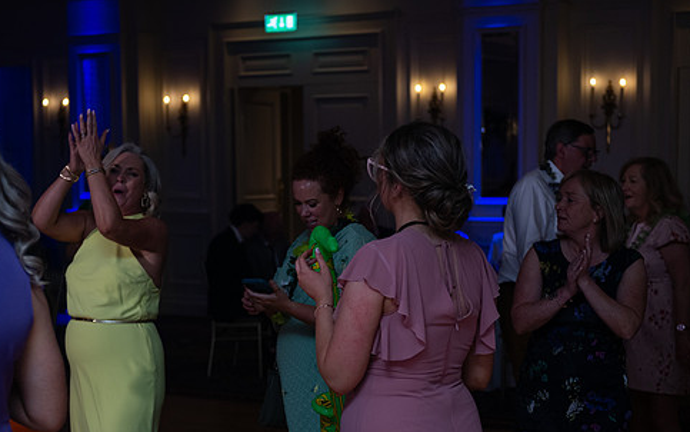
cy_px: 275
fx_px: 1335
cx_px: 313
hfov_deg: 29.0
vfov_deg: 18.3
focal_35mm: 71
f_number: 3.5
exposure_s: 1/160
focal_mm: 58
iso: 640
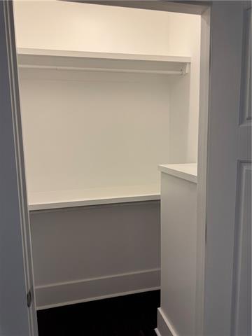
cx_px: 126
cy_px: 168
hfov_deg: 56.8
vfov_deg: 71.6
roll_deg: +2.0
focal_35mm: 24
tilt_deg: -6.7
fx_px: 233
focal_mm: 6.76
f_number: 1.78
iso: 200
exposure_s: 1/60
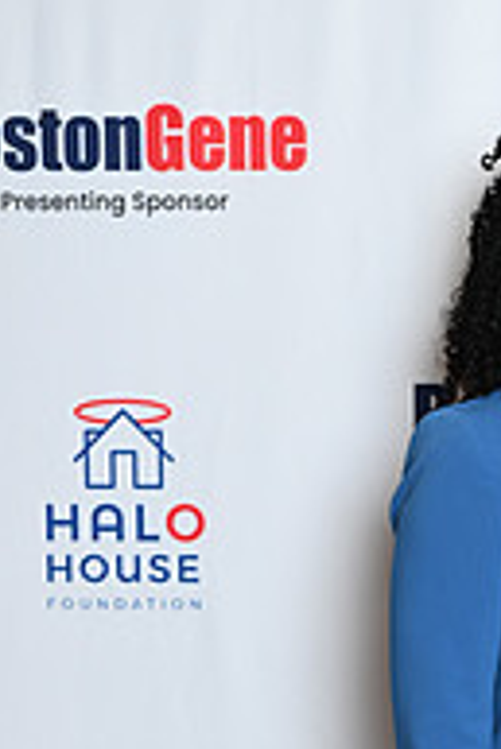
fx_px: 3125
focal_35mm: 150
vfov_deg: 13.3
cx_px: 732
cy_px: 928
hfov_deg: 9.0
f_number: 3.2
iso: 200
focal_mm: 50
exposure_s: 1/80
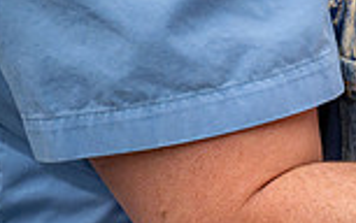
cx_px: 640
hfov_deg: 3.0
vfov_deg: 1.9
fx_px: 6750
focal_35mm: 695
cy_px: 196
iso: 3200
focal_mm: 180
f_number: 2.8
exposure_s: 1/640
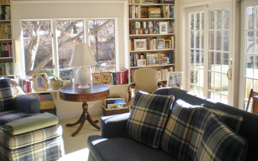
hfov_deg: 48.2
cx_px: 127
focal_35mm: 41
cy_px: 74
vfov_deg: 31.2
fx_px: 288
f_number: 3.1
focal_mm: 6.3
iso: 64
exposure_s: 1/90.8
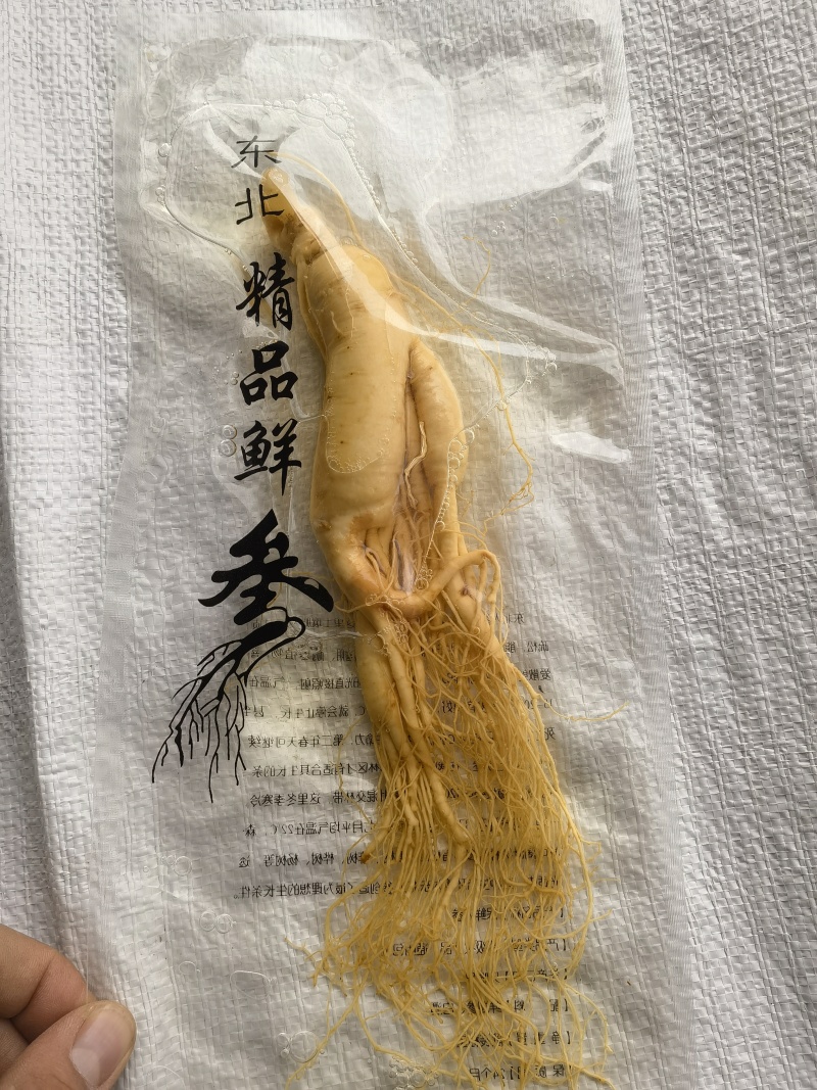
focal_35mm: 27
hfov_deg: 51.3
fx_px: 850
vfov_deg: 65.3
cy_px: 545
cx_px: 408
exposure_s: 1/300
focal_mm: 5.54
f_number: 1.8
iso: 160
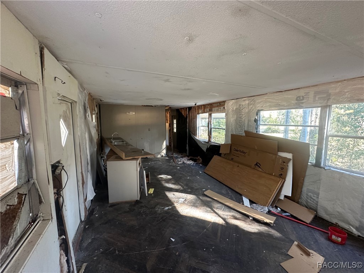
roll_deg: -0.1
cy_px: 136
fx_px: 147
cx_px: 182
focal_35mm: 14
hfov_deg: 102.1
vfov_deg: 85.7
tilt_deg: -6.5
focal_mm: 2.22
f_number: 2.2
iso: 320
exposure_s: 1/74
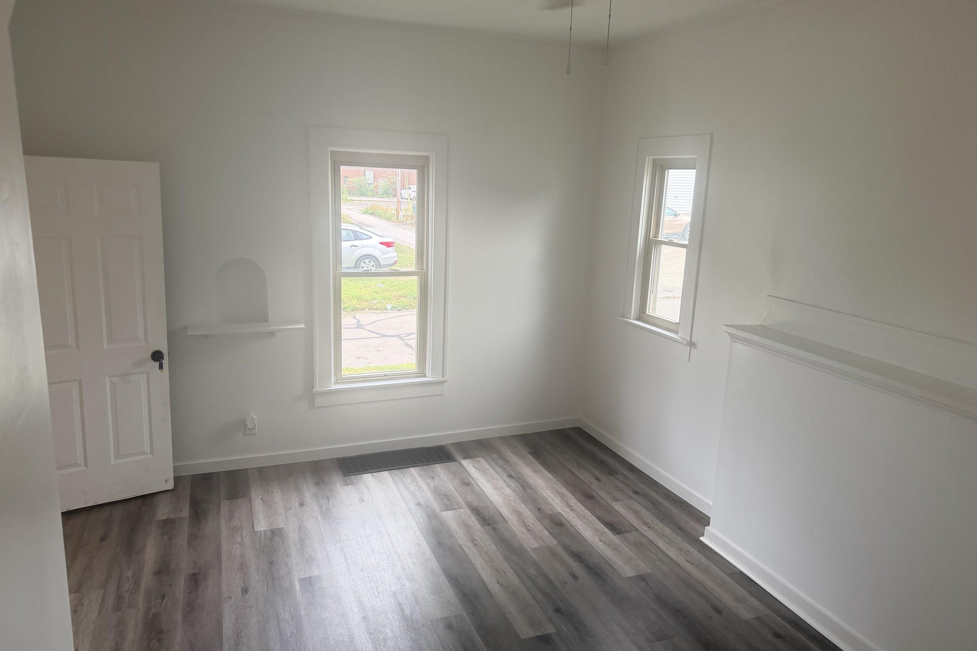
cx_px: 489
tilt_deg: -10.8
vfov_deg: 51.3
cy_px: 324
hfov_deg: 71.5
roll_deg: -1.2
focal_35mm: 25
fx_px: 678
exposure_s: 1/125
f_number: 1.78
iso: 160
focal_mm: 6.76
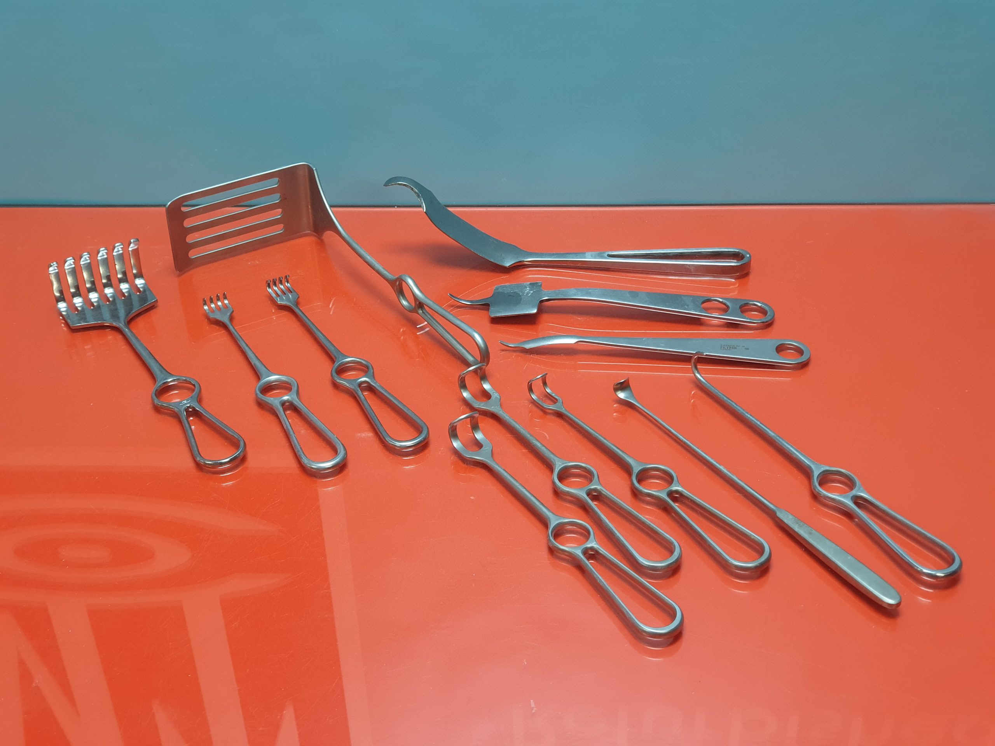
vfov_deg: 28.0
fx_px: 1495
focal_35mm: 52
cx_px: 498
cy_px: 373
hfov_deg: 36.8
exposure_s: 1/33
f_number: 2.4
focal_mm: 6
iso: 125
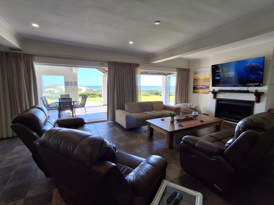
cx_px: 137
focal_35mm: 16
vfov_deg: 78.1
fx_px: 127
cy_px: 102
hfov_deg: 94.5
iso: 40
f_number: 2.2
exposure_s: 1/112
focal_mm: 1.64
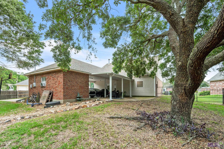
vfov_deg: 75.4
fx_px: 96
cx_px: 112
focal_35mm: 16
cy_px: 74
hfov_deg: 98.6
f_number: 8
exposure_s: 1/320
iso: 640
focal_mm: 15.5
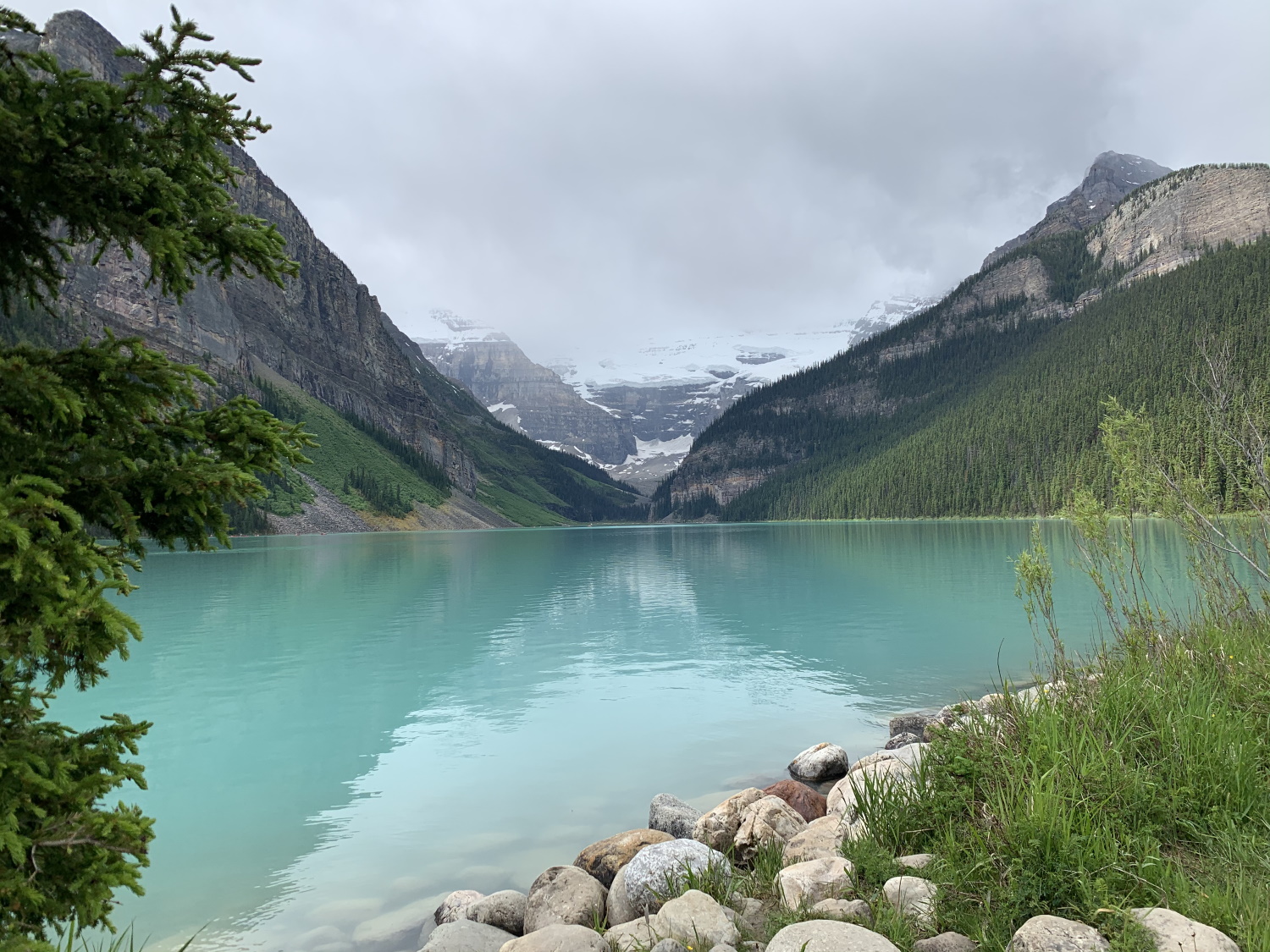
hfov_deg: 67.3
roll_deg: +0.7
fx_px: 954
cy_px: 476
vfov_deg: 53.1
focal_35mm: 26
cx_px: 635
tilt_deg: +5.0
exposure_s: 1/2114
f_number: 1.8
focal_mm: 4.25
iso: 25
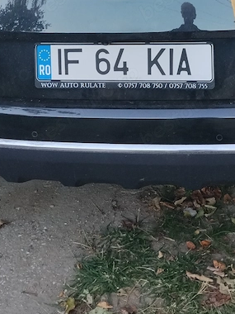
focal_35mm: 61
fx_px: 552
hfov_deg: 24.0
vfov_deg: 29.8
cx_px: 149
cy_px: 9
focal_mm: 4.22
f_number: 1.8
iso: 50
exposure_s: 1/100
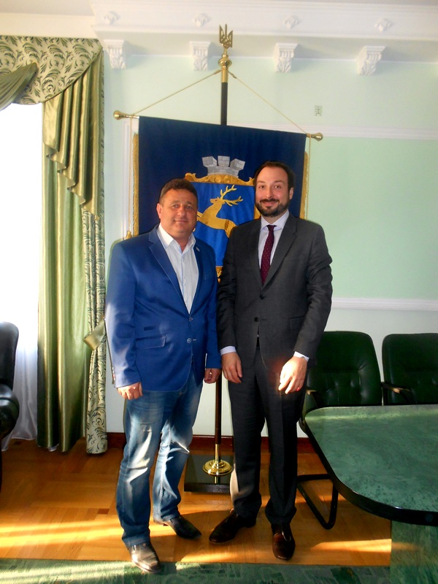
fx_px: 439
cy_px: 292
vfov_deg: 67.3
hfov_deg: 53.1
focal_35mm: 26
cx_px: 219
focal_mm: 4.6
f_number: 3.2
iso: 250
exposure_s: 1/25
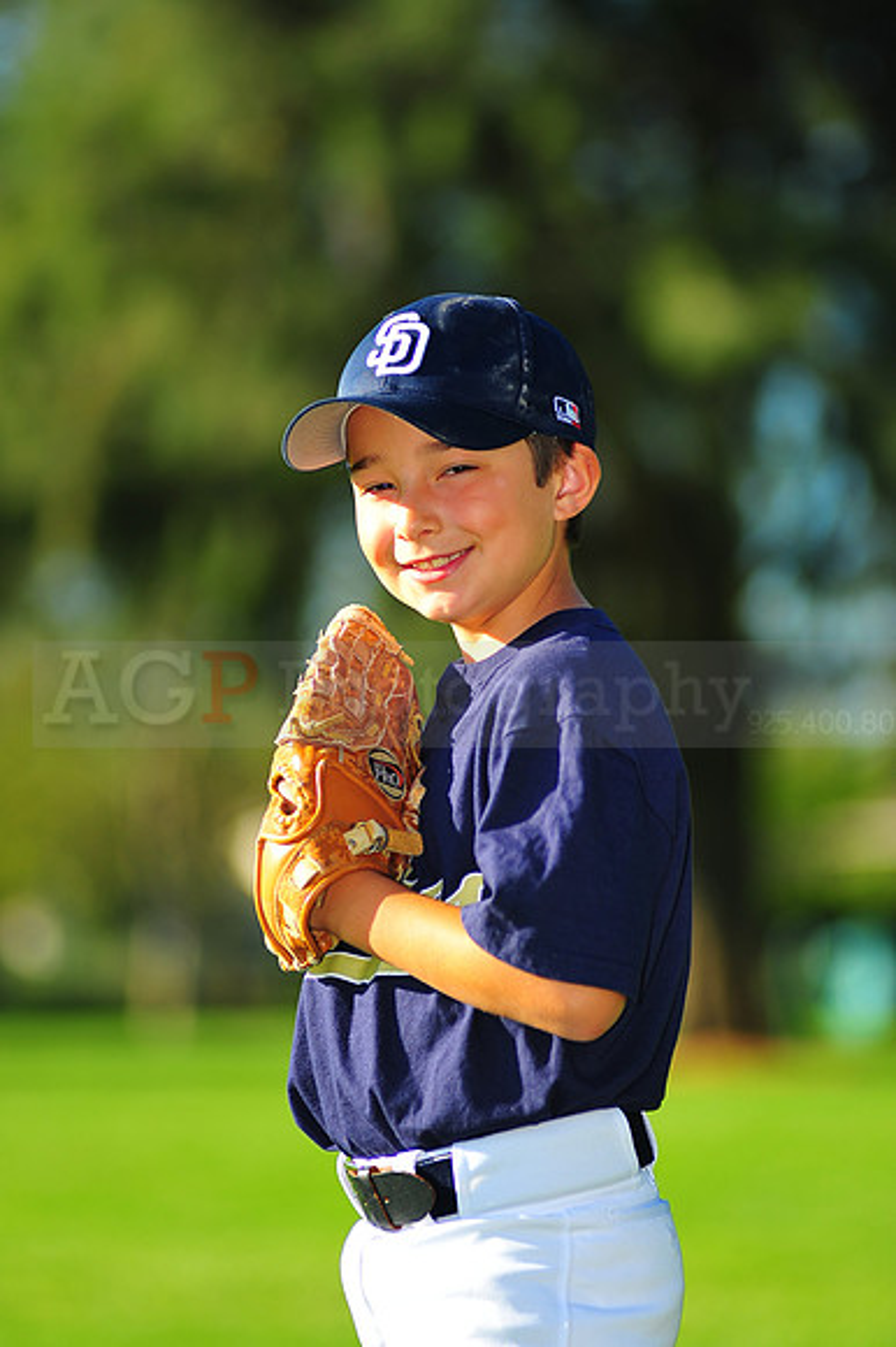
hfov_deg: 7.6
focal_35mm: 180
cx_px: 448
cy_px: 674
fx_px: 6728
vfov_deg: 11.4
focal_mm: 180
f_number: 3.5
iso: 200
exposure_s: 1/1000
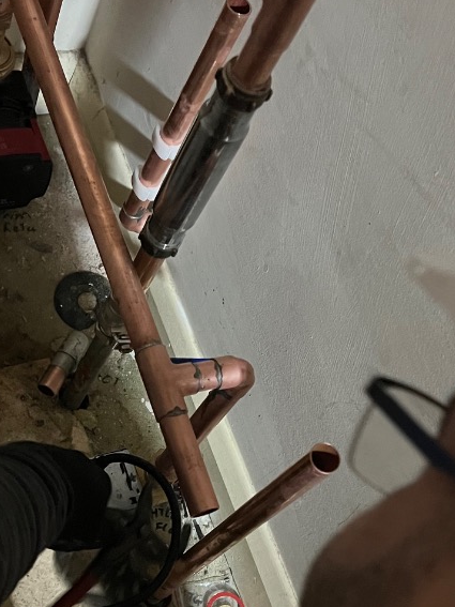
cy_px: 424
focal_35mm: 55
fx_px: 964
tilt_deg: -62.1
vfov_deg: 34.5
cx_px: 195
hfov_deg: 26.5
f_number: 1.5
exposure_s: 1/25
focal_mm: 5.7
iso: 640
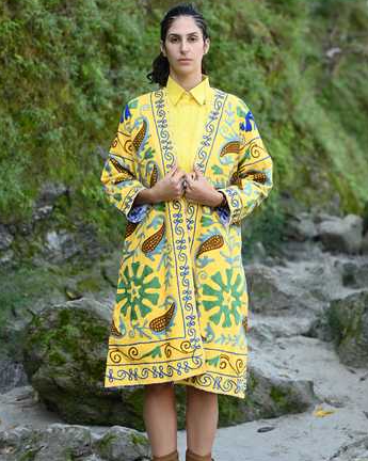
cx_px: 185
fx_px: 1322
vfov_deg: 19.8
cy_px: 265
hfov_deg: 15.8
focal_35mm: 97
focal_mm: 85
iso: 160
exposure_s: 1/160
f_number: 3.5
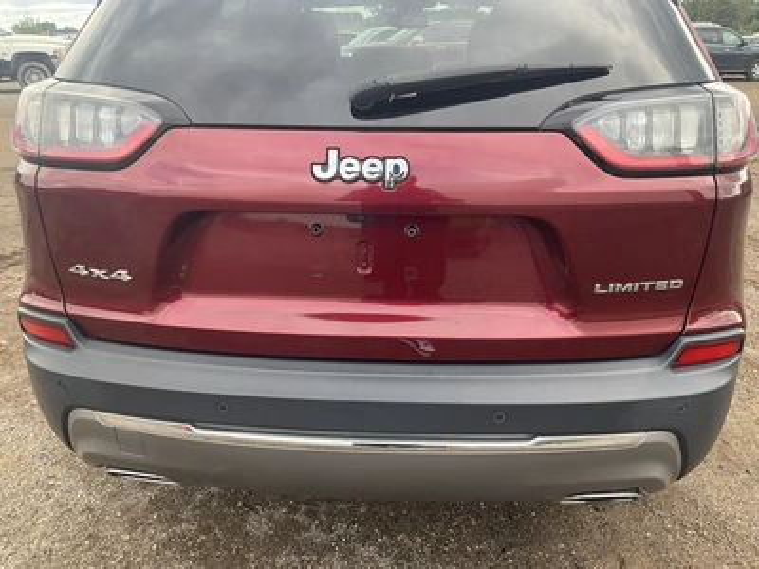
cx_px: 380
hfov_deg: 61.7
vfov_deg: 48.2
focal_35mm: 29
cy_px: 284
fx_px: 636
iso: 20
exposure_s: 1/199
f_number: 1.8
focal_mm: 3
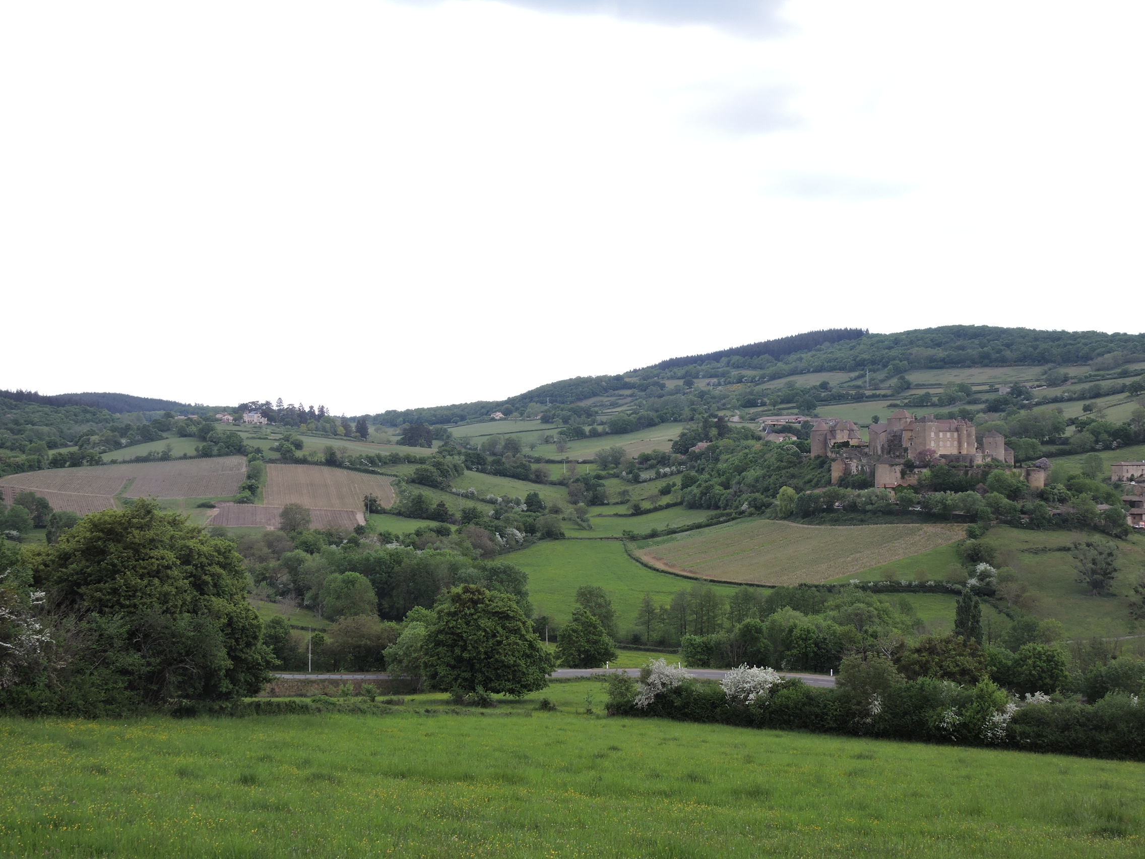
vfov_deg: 36.0
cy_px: 430
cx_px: 572
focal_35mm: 40
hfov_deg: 46.8
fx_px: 1323
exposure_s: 1/160
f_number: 3.8
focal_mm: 7.2
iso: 100
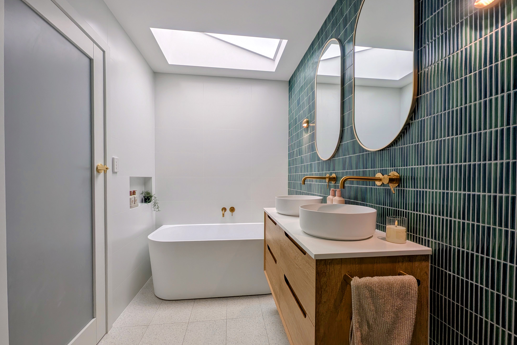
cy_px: 181
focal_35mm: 14
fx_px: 201
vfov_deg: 81.2
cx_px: 261
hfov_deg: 104.2
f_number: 2.2
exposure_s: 1/131
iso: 44
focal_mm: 1.95
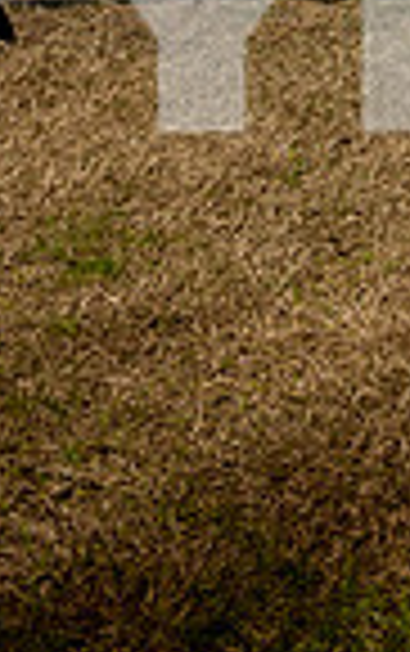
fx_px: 1747
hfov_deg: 13.3
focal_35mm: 98
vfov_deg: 18.7
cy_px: -319
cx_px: 320
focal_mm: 31
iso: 800
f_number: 5.6
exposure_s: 1/250
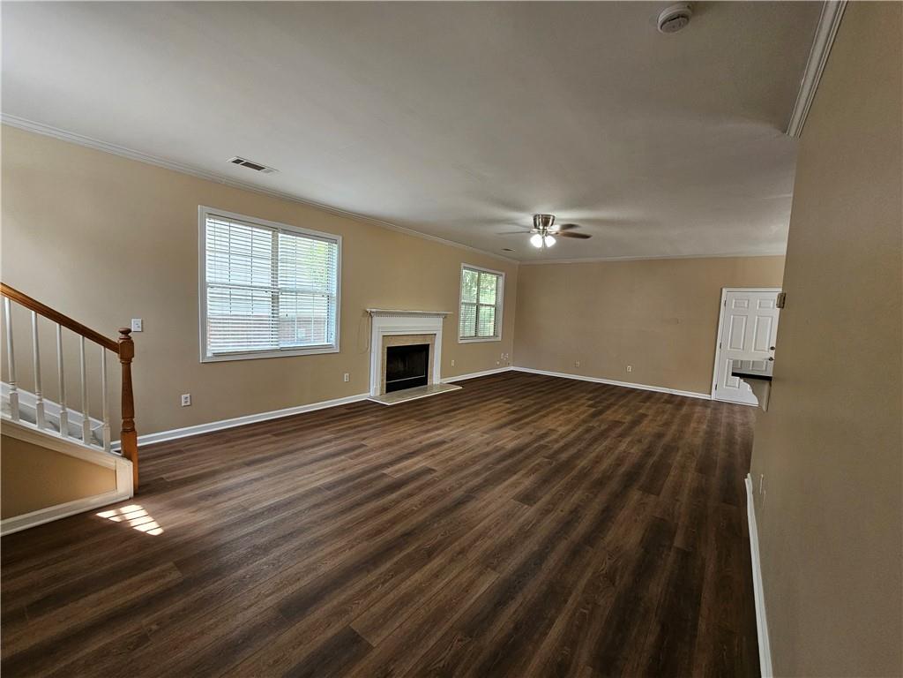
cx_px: 452
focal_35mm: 13
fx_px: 339
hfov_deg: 106.2
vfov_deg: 89.9
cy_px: 339
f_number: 2.2
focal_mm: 2.2
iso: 125
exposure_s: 1/60
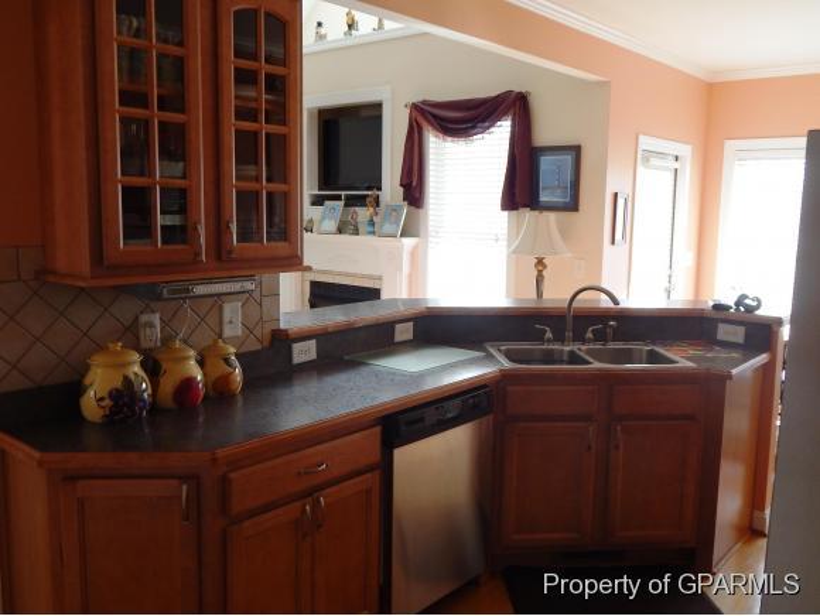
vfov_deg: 45.5
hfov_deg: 58.3
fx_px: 735
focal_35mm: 31
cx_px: 410
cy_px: 308
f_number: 3.2
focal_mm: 5.6
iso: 125
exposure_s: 1/30
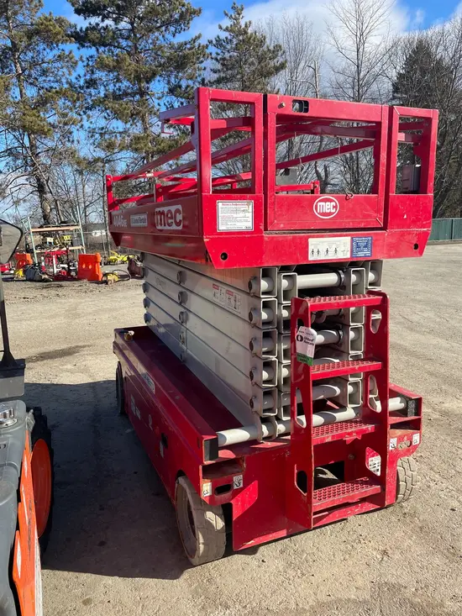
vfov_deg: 67.3
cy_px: 308
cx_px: 231
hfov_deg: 53.1
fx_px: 463
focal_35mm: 26
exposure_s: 1/1916
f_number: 1.6
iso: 32
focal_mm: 4.2
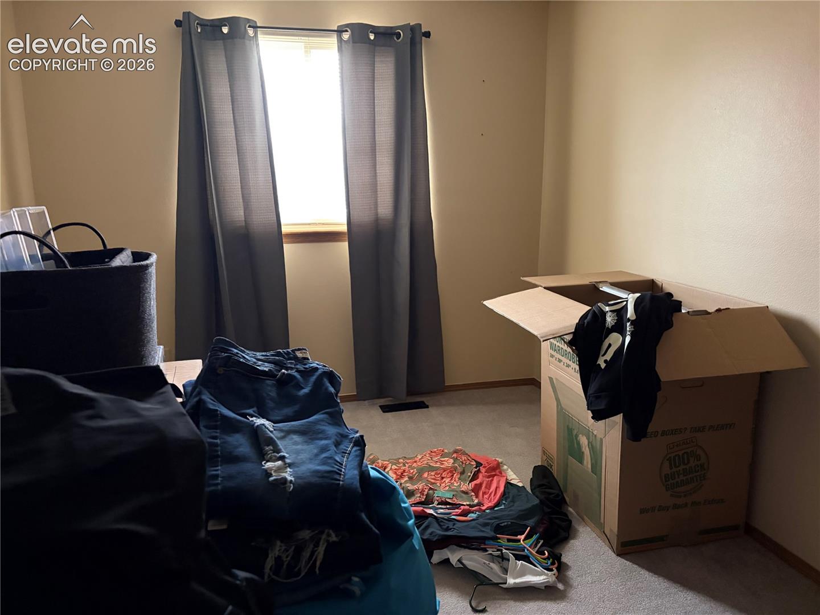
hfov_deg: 67.3
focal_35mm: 26
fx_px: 616
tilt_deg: -10.7
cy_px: 308
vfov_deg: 53.1
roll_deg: +1.0
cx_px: 410
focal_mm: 5.96
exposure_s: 1/30
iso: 640
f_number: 1.6
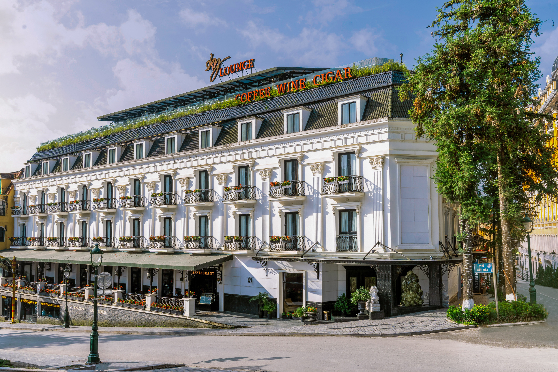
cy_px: 192
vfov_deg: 41.1
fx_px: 496
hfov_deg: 58.7
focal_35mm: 32
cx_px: 274
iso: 100
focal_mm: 31
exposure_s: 1/50
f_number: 11
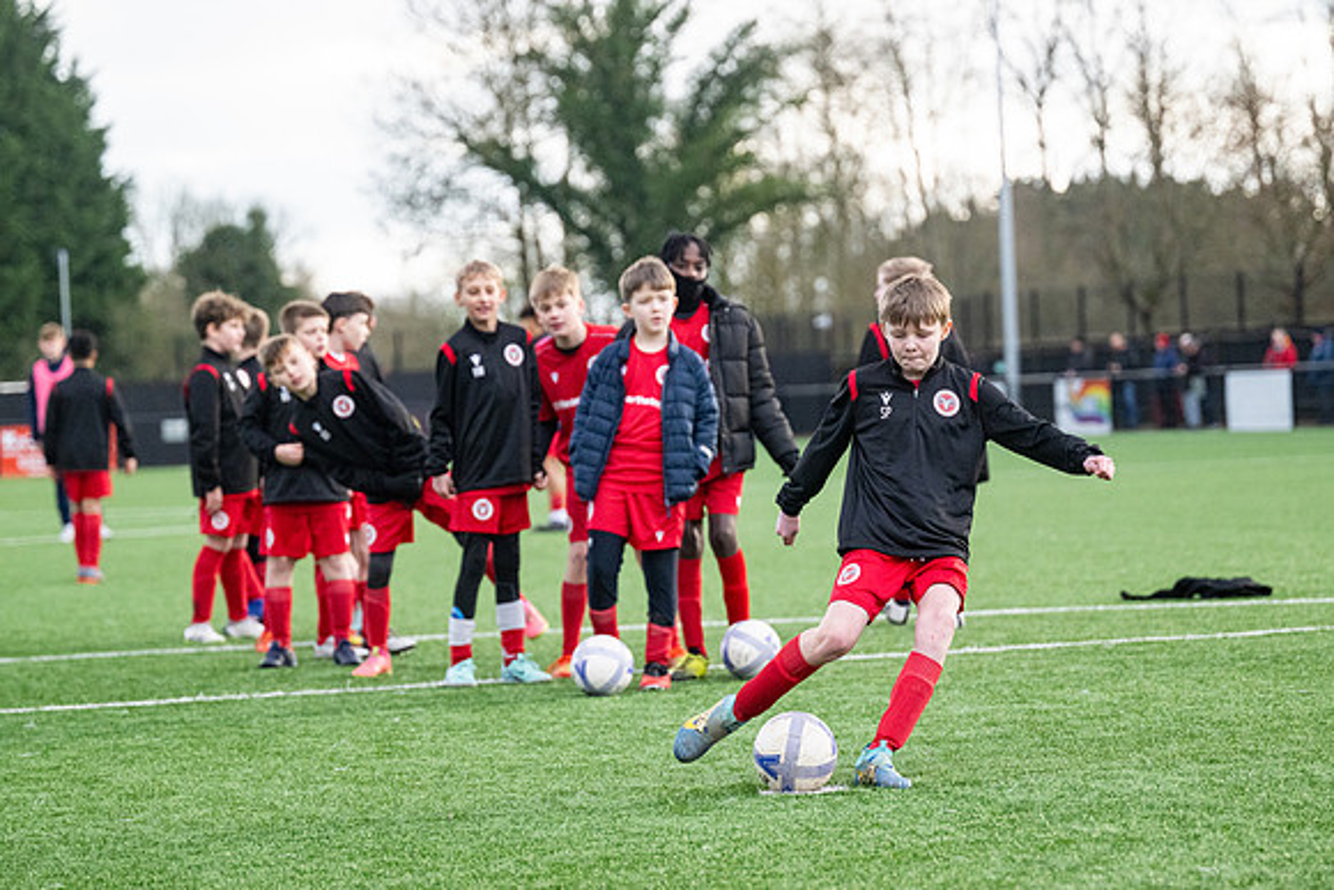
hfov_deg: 15.2
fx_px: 5003
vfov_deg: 10.2
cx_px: 667
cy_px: 445
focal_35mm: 135
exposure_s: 1/2500
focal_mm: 135
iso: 2000
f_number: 4
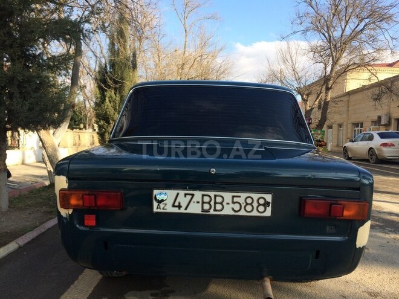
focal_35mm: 29
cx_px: 200
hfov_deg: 61.7
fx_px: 334
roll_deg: -1.2
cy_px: 150
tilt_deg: -1.9
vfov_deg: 48.2
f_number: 2.2
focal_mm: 4.15
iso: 32
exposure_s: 1/695
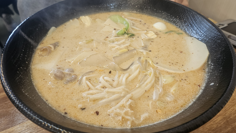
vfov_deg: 44.1
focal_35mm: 26
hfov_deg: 71.9
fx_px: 163
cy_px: 52
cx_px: 122
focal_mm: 5.4
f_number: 1.8
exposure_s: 1/120
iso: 160
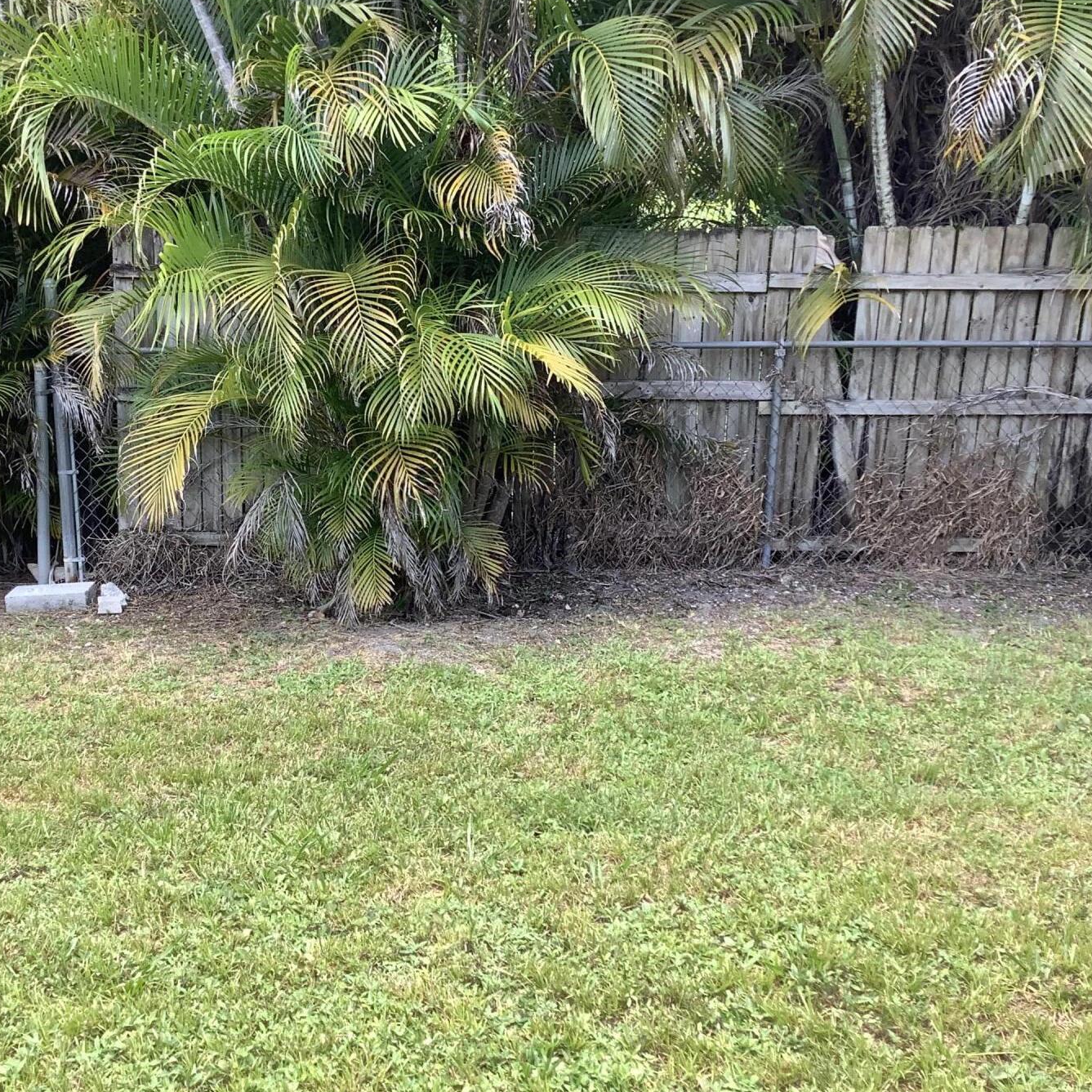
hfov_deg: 40.7
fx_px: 1463
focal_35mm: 41
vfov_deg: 40.9
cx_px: 431
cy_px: 484
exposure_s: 1/120
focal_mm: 3.3
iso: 25
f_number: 2.4
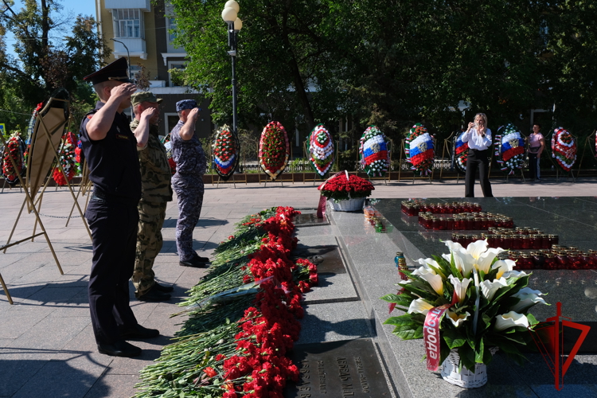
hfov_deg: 63.7
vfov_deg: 45.0
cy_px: 199
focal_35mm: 29
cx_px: 298
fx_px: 481
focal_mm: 19.6
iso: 320
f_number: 8
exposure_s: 1/450
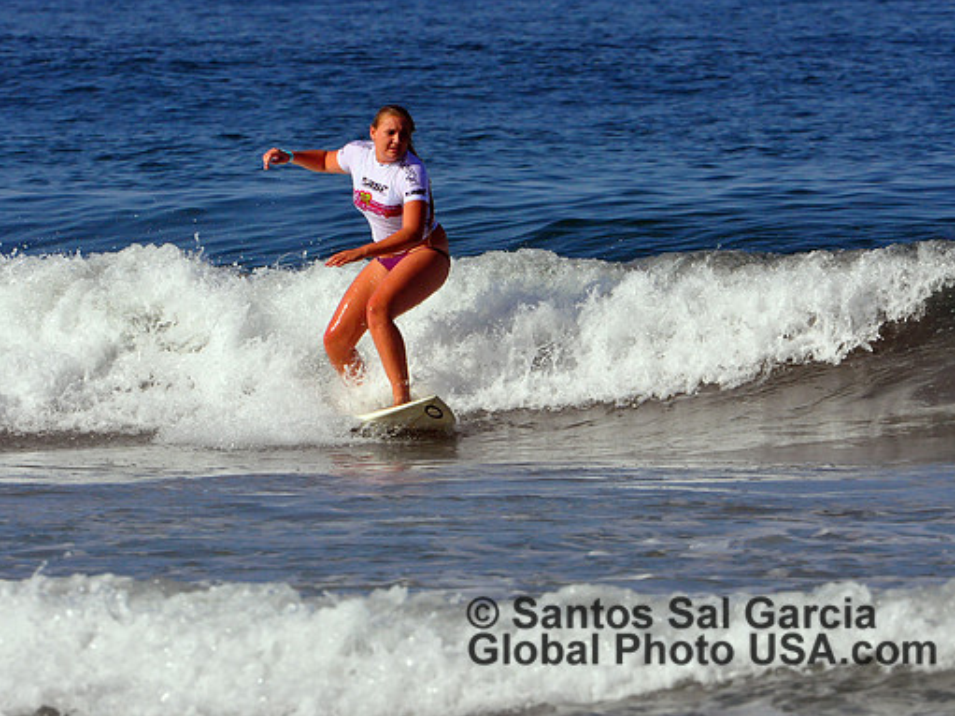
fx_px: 24824
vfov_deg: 1.7
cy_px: 358
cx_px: 437
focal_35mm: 900
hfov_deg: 2.2
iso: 1250
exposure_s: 1/1250
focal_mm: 550
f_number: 16
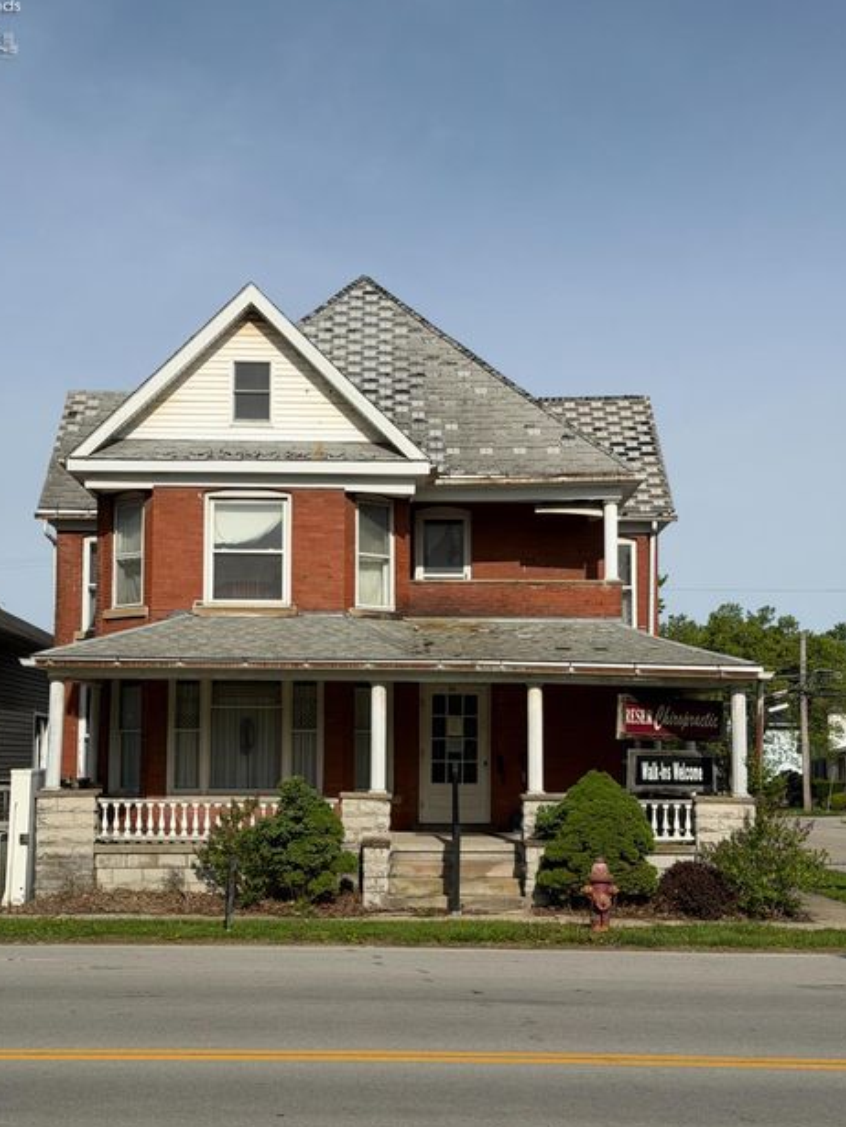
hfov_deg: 28.0
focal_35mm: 52
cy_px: 605
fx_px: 1694
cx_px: 405
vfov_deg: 36.8
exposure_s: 1/8772
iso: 64
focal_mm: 6.76
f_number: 1.78
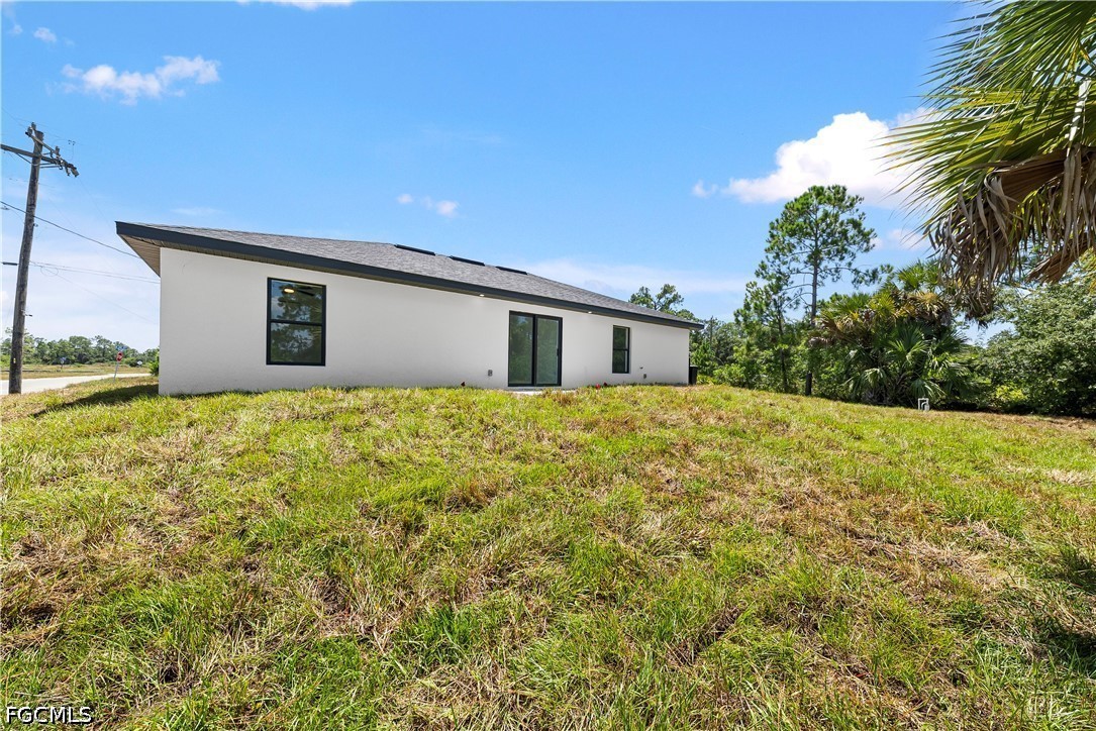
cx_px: 548
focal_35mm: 12
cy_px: 366
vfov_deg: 90.0
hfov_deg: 112.6
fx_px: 365
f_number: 9
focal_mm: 12
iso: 200
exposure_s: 1/125
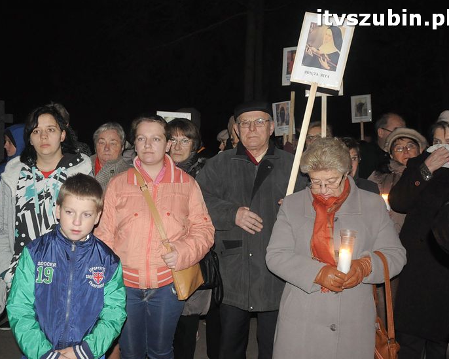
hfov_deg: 49.3
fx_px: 486
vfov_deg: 40.6
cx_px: 186
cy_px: 183
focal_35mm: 37
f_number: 5
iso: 2000
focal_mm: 21
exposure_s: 1/60
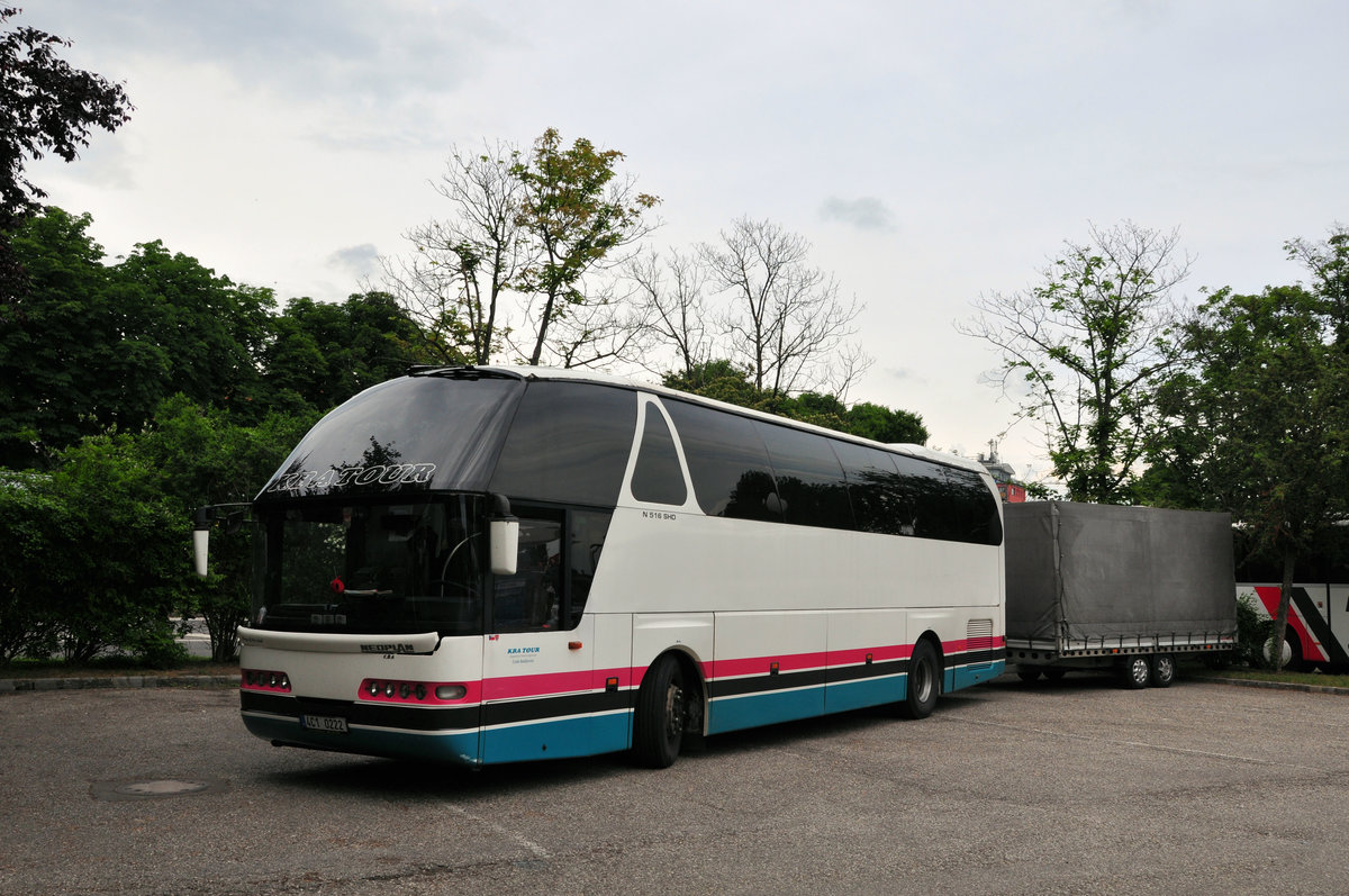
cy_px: 448
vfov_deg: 39.9
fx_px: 1235
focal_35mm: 33
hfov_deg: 57.3
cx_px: 674
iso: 200
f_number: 9
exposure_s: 1/320
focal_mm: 22
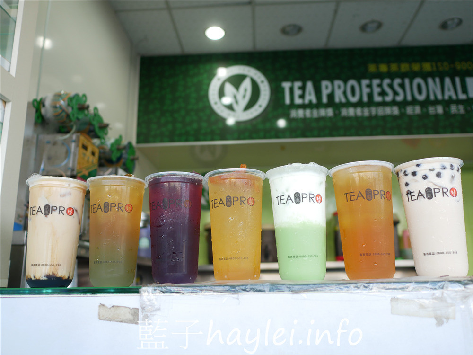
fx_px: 410
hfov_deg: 60.0
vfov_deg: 46.8
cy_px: 178
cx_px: 236
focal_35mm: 30
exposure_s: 1/160
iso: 200
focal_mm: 15
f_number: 2
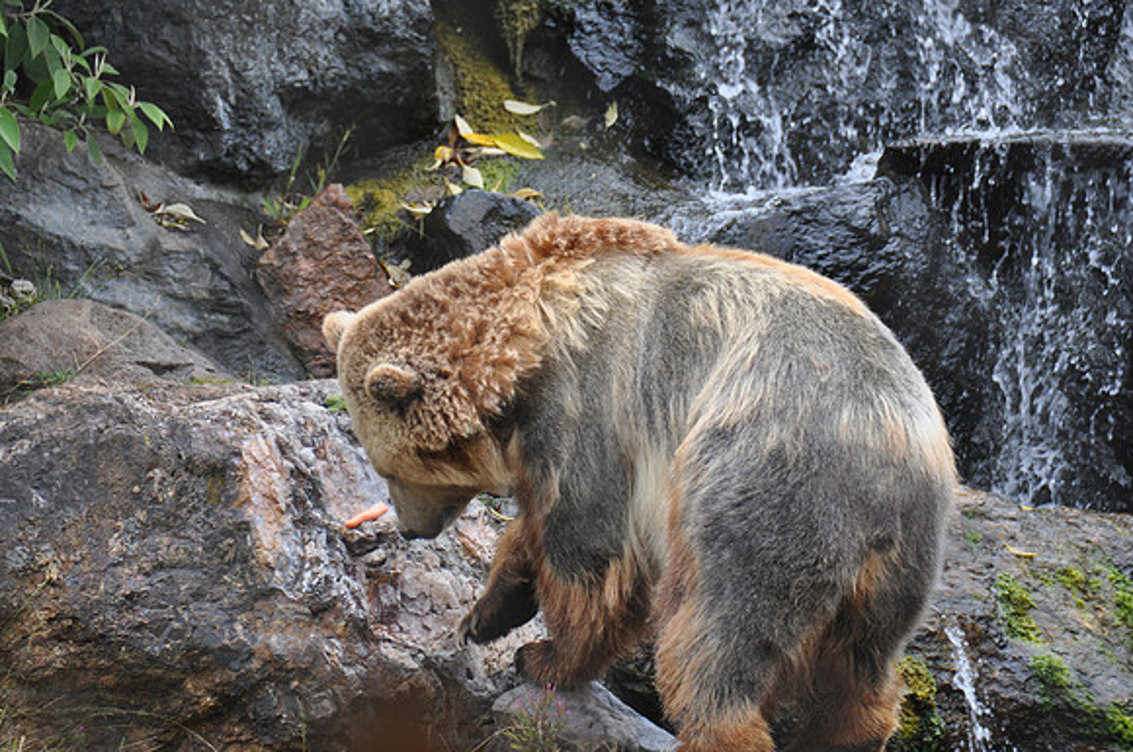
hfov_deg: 4.6
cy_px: 376
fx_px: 14143
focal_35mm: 450
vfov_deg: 3.0
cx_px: 566
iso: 320
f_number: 5.6
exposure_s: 1/250
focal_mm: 300
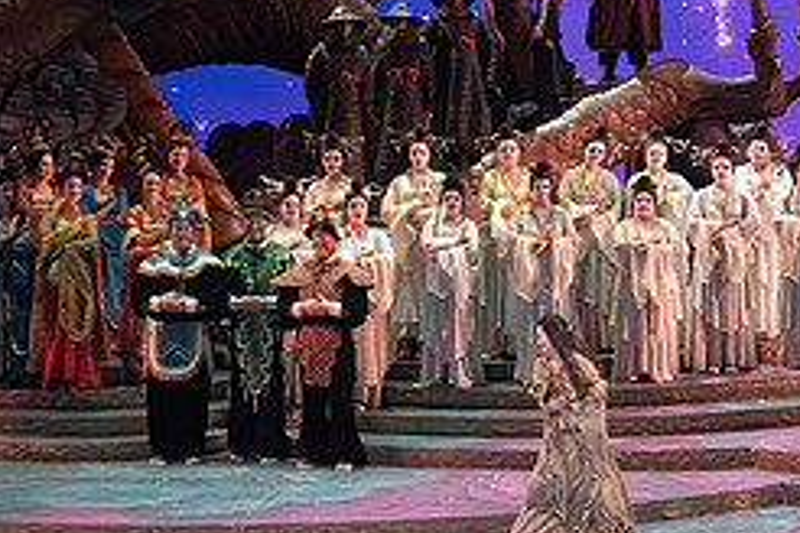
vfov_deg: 8.3
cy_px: 109
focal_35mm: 165
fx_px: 3666
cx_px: 676
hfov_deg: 12.4
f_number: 10
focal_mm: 70
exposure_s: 1/1000
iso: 20000
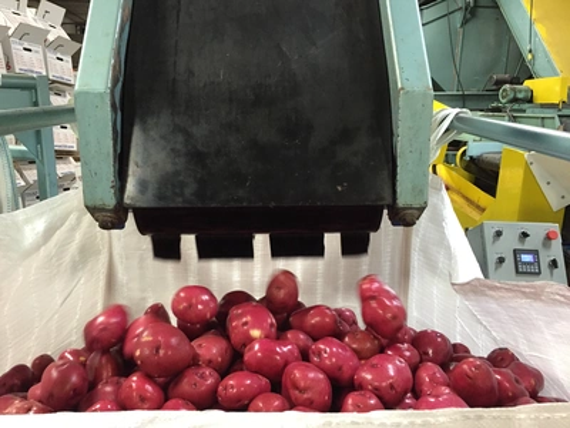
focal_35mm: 29
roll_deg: -0.5
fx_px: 478
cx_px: 285
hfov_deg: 61.7
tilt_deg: -13.0
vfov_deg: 48.2
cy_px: 214
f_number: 2.2
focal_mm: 4.15
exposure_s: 1/30
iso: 200
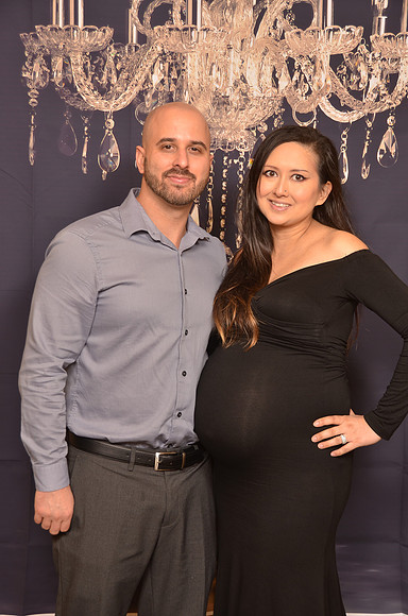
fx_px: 1127
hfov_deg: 20.5
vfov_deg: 30.6
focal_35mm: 66
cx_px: 204
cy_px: 308
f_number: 5.6
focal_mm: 44
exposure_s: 1/60
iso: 200
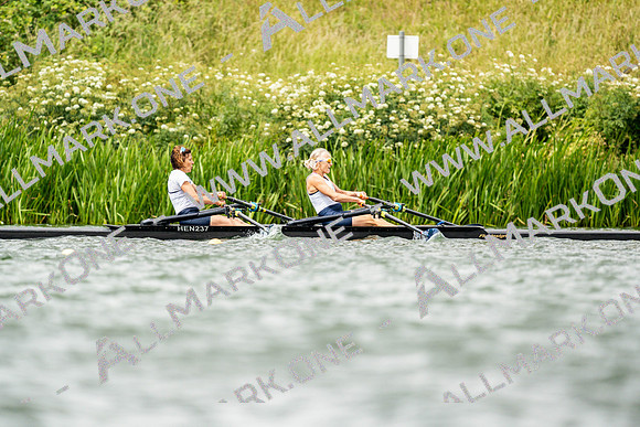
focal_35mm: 600
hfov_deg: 3.4
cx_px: 320
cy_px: 214
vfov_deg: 2.3
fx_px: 10669
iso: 500
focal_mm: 600
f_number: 6.3
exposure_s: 1/2000
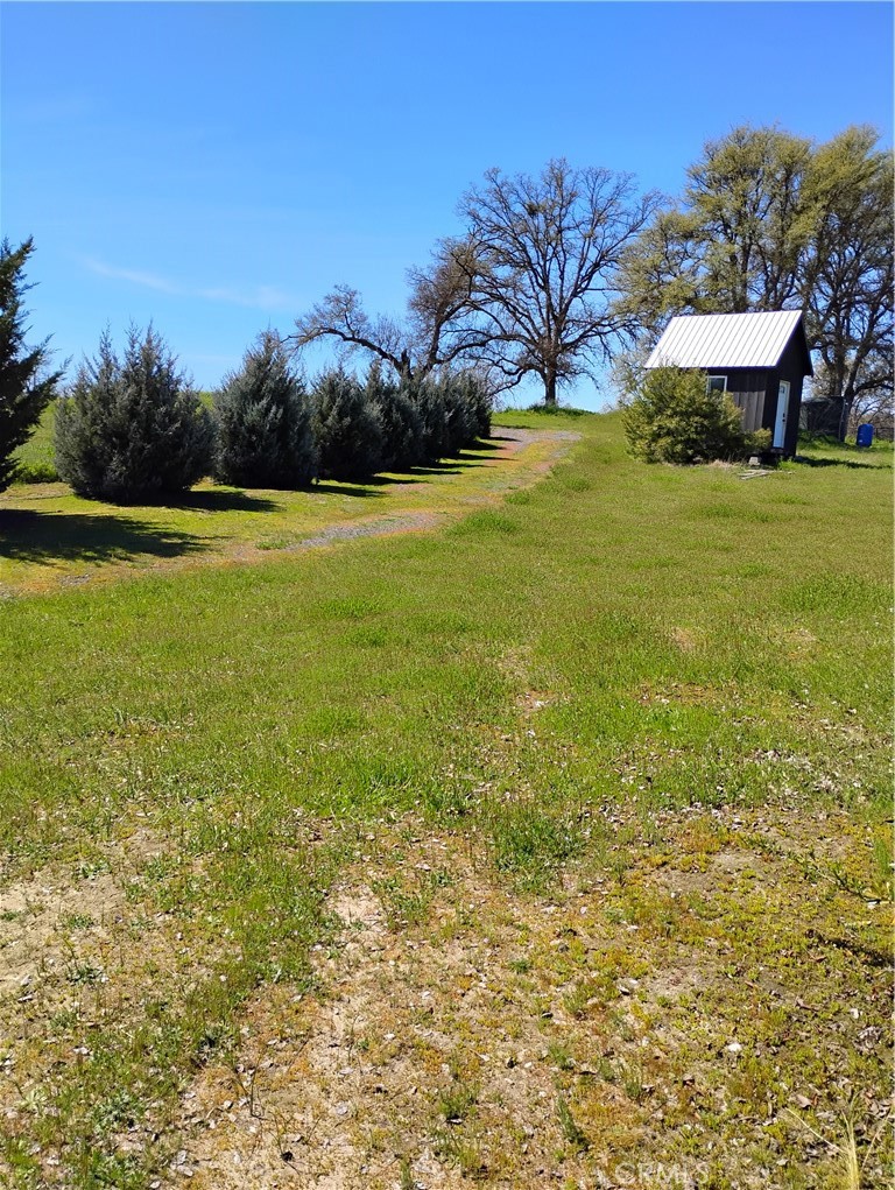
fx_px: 963
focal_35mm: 28
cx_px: 448
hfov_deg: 49.8
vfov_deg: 63.4
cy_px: 595
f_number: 1.8
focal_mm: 4.26
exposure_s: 1/872
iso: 100
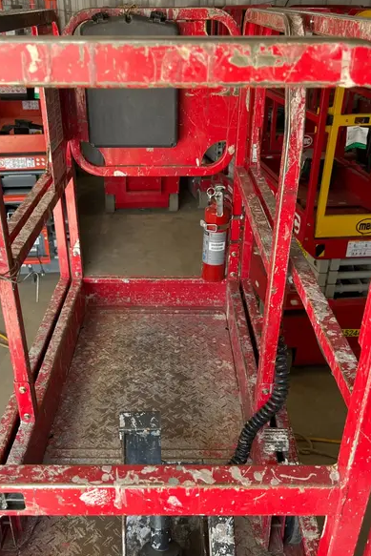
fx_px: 525
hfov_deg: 38.9
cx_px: 172
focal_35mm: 34
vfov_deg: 55.6
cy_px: 312
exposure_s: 1/121
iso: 80
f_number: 1.6
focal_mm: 5.1
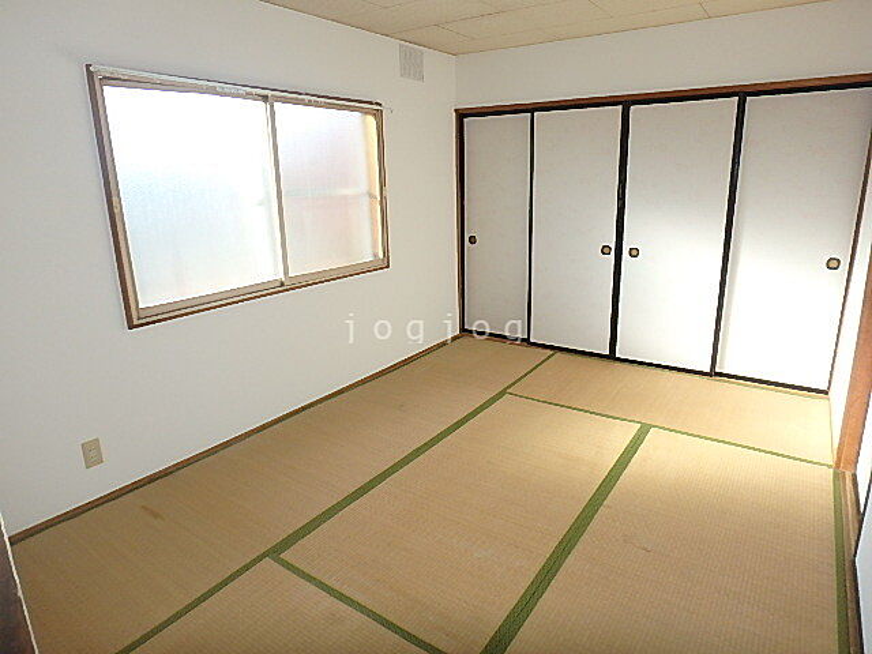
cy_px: 327
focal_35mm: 21
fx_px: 529
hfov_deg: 79.0
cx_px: 436
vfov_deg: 63.4
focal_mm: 3.7
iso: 125
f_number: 3.5
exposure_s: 1/125
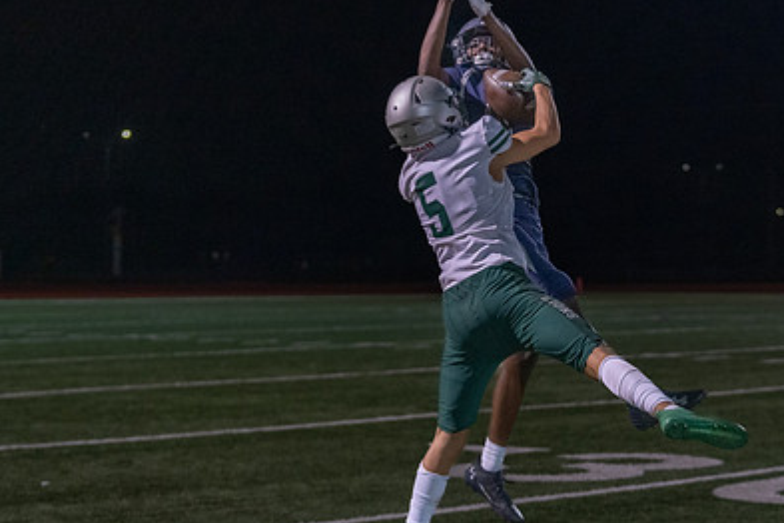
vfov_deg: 12.6
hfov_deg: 18.7
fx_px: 2374
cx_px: 513
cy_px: 259
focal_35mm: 109
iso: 6400
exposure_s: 1/1000
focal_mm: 70
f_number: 3.2
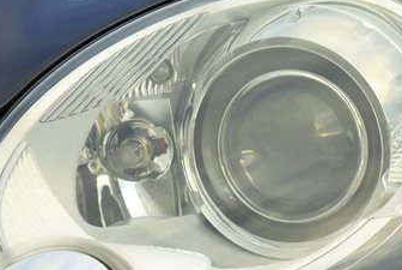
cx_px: 298
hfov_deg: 7.8
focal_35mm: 262
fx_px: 2929
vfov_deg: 5.3
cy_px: 43
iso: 200
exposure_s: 1/200
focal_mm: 92
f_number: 7.1
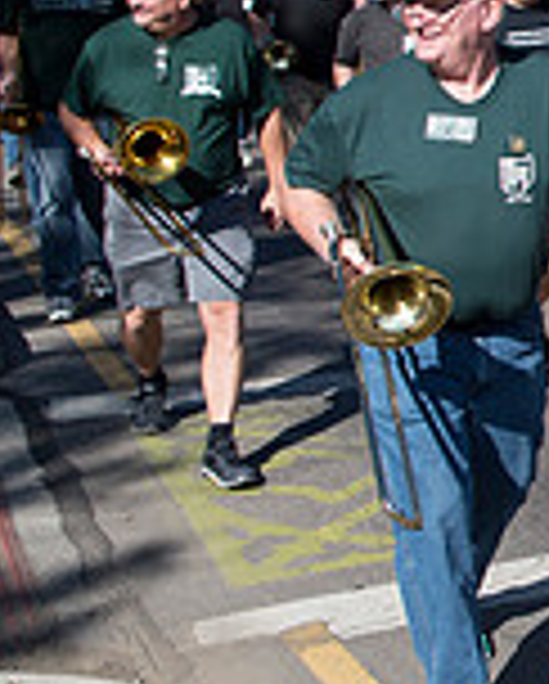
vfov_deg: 22.0
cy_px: 191
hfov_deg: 14.1
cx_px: 1188
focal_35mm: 86
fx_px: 1743
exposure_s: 1/1600
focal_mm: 24
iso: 250
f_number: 4.5
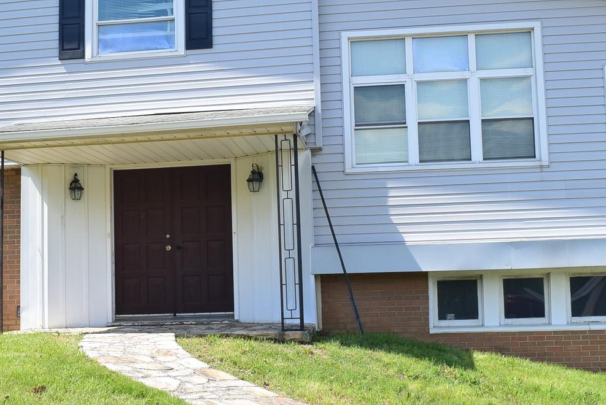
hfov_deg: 35.5
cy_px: 234
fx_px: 943
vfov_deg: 24.2
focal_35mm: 56
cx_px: 245
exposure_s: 1/400
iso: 250
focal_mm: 18
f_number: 10
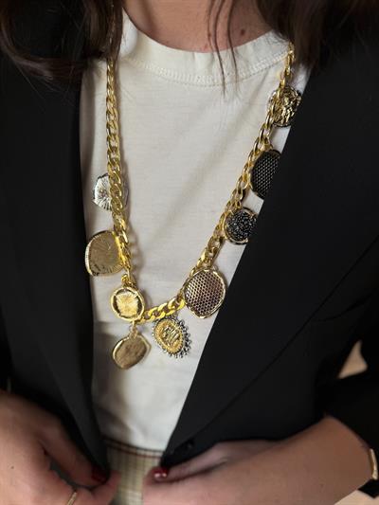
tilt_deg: -33.1
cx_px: 190
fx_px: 350
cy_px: 252
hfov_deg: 56.8
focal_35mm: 24
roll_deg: -4.6
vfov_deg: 71.6
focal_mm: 6.76
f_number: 1.78
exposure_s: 1/100
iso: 64
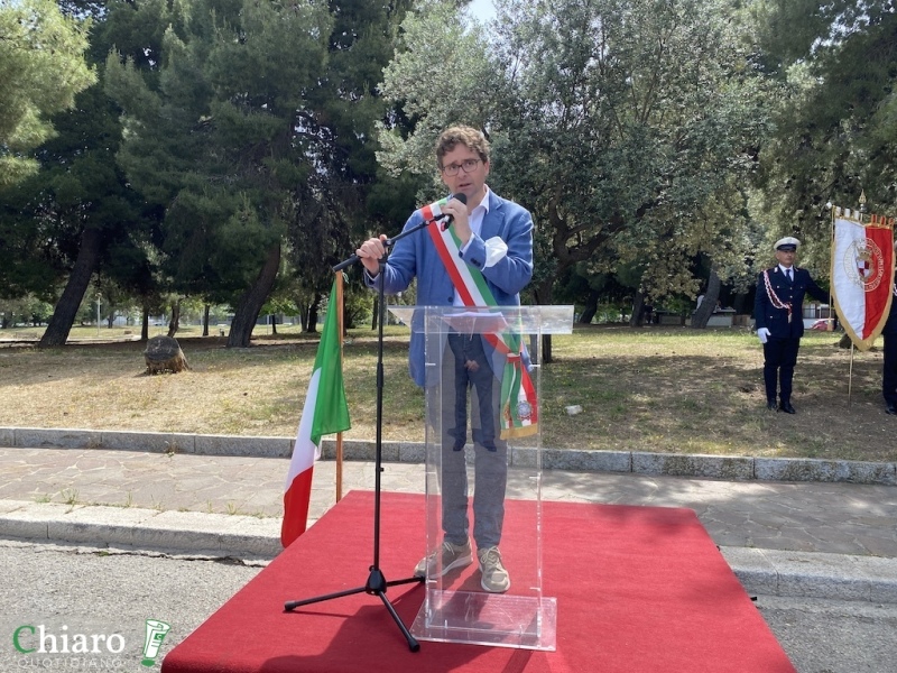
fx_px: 674
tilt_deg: -3.0
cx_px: 448
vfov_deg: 53.1
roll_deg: -0.4
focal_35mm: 26
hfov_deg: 67.3
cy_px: 336
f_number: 1.8
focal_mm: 4.25
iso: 32
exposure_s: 1/1025
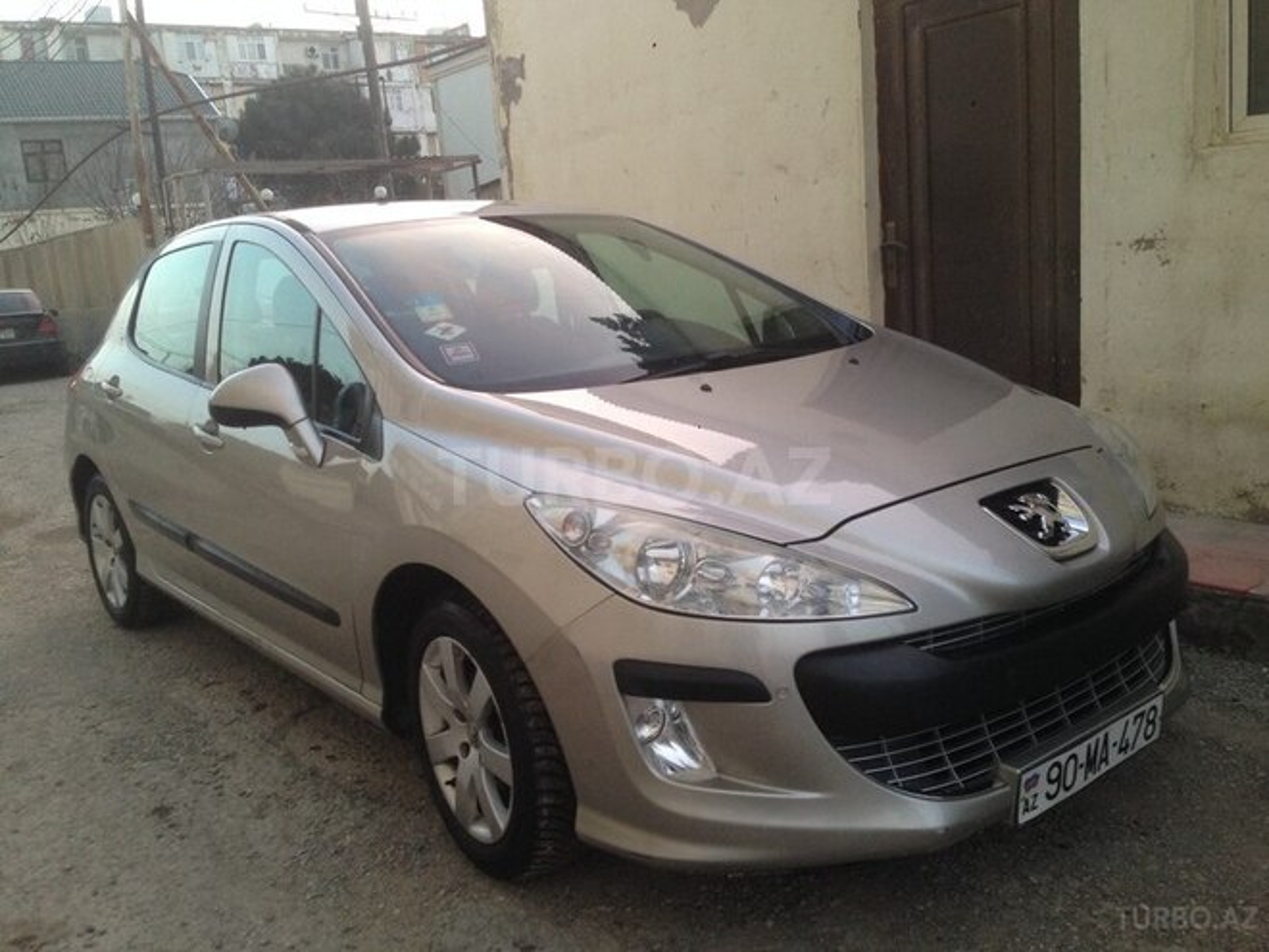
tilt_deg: -10.3
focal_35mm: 33
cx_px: 634
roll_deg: +3.1
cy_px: 476
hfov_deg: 55.4
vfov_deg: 42.9
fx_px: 1210
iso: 100
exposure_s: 1/20
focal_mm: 4.12
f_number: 2.4
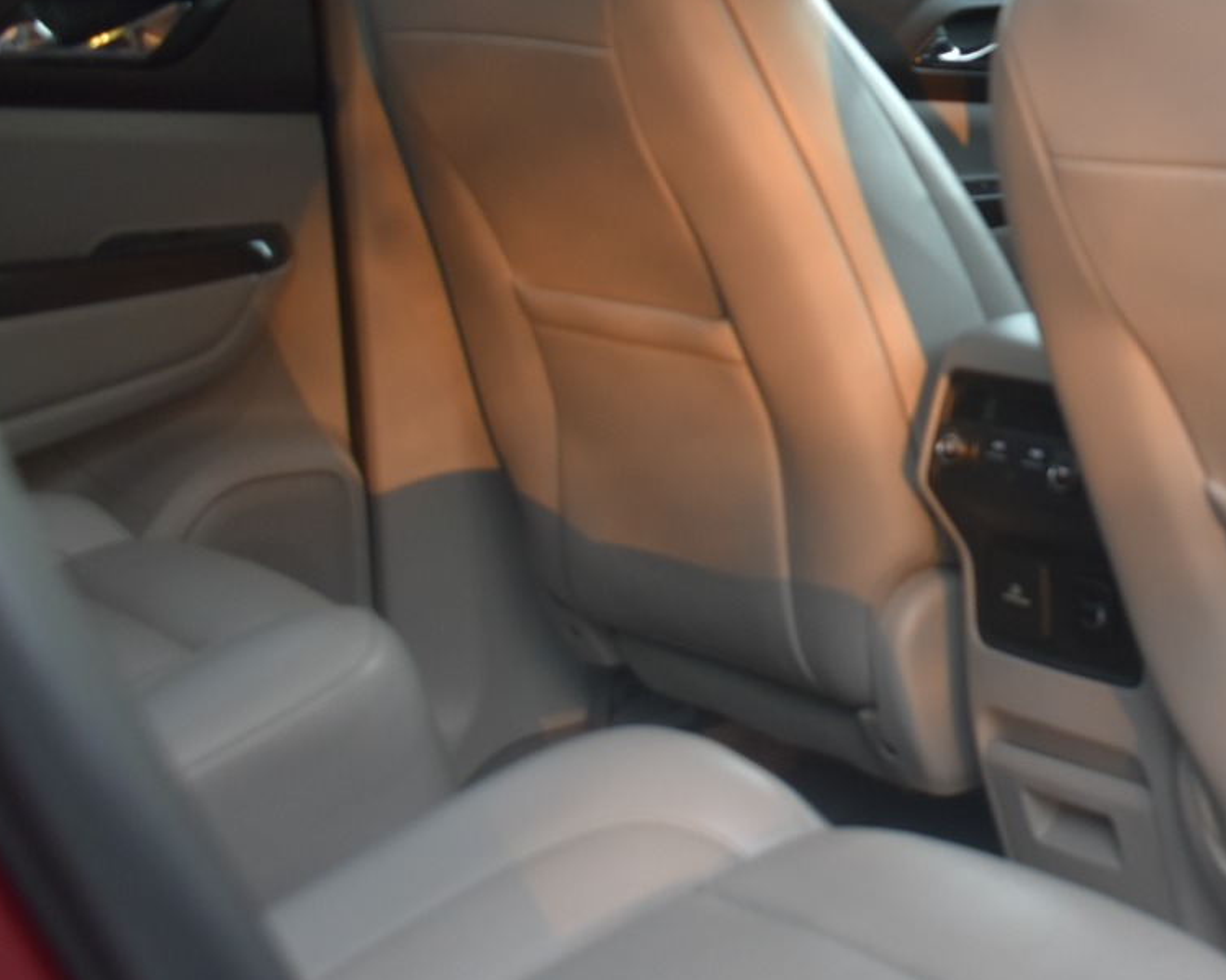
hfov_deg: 26.7
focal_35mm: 67
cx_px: 1232
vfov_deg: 22.5
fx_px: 2431
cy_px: 223
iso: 400
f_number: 4
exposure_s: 1/60
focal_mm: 22
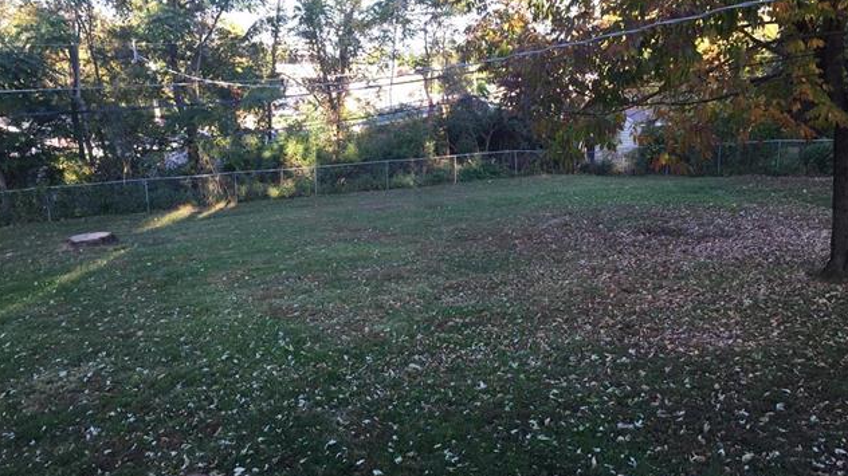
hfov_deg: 61.0
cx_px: 423
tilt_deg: -12.9
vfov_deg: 36.6
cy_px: 260
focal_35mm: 32
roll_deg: +0.3
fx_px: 719
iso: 40
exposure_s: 1/120
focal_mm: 4.15
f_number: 2.2
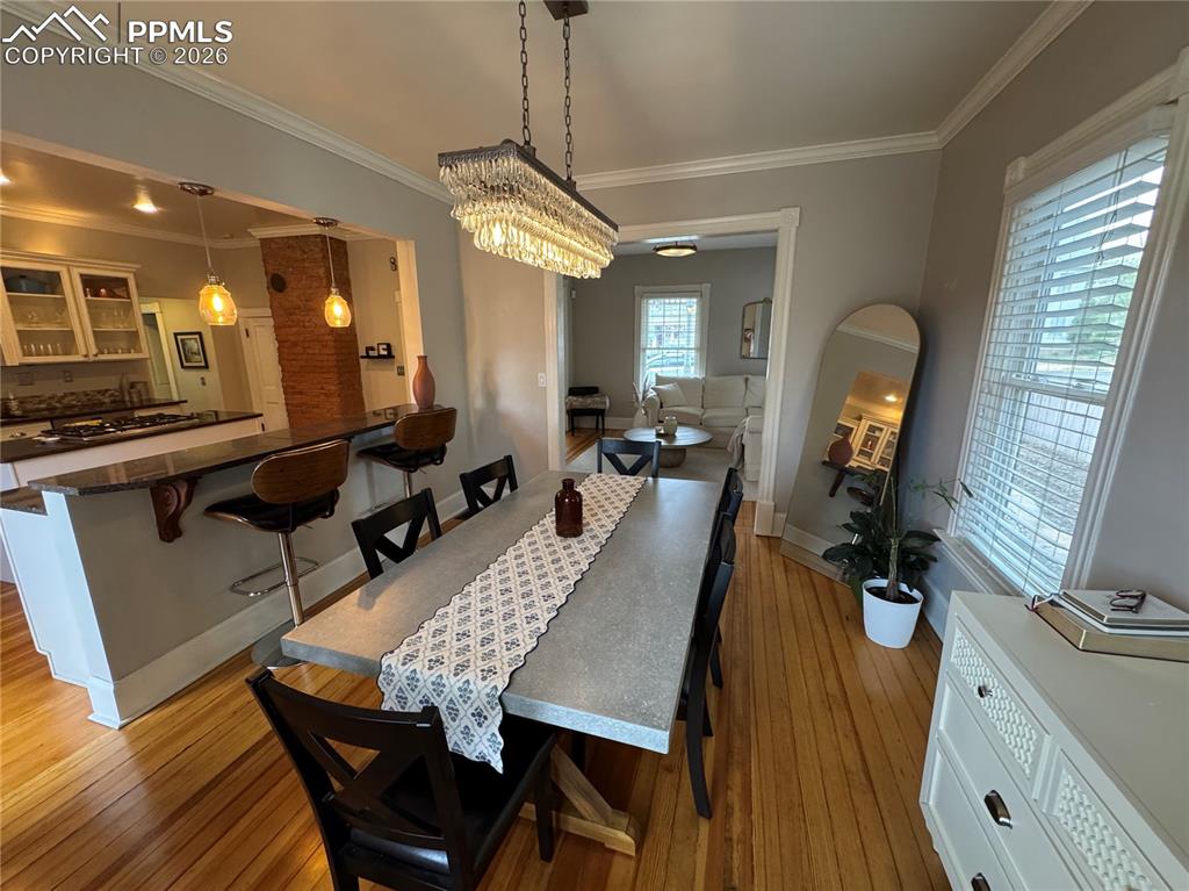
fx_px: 481
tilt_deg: -13.7
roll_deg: +0.2
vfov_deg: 85.6
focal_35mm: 14
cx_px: 594
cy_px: 446
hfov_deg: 102.1
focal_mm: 2.22
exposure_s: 1/60
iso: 400
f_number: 2.2
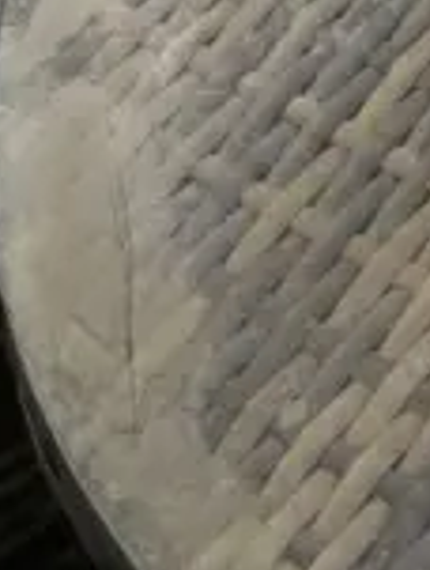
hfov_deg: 6.2
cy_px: -1317
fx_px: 3793
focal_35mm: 230
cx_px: 1041
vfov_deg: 7.3
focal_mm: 17
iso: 640
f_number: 4
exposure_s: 1/60
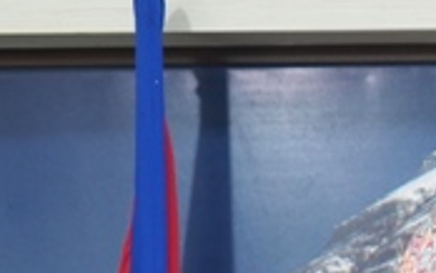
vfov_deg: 7.0
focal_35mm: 174
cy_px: 710
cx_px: 854
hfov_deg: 11.0
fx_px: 2069
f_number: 3.5
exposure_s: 1/30
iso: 800
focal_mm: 29
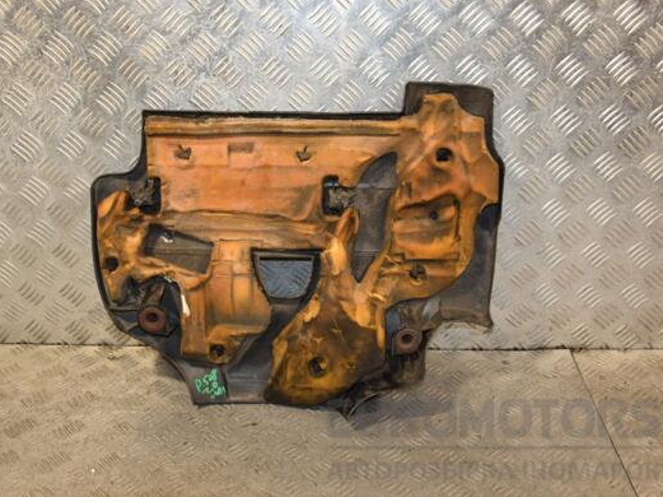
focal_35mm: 42
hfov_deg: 45.2
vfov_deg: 34.7
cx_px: 303
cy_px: 248
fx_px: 795
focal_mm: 25
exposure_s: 1/160
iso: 800
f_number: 5
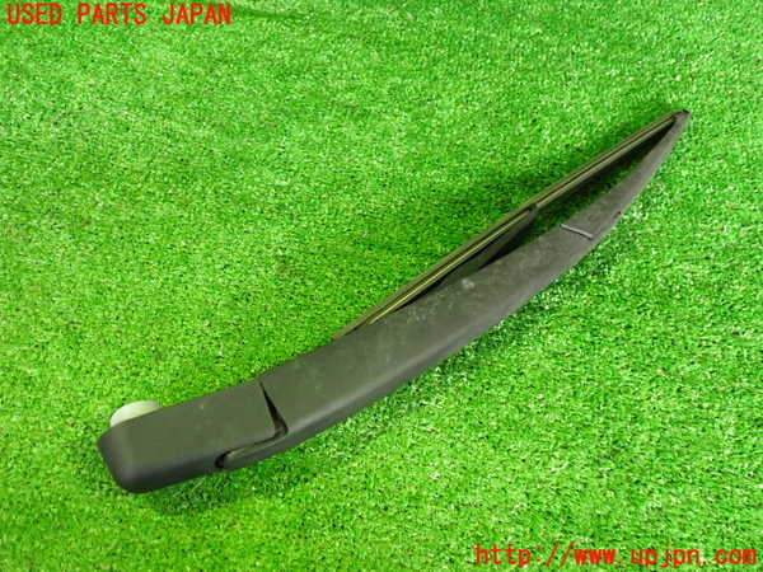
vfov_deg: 46.8
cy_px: 286
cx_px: 382
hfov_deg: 60.0
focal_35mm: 30
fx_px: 661
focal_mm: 5.4
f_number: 2.3
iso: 800
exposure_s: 1/30
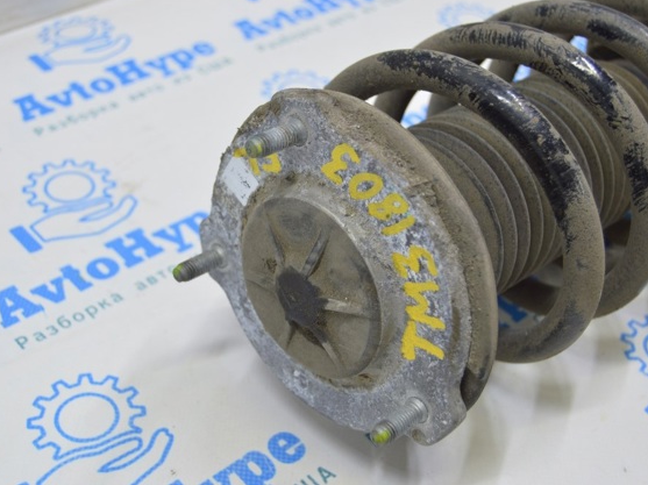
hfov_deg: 36.2
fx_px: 992
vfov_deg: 27.5
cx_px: 321
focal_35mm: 53
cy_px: 239
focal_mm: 32
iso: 400
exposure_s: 1/20
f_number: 5.6
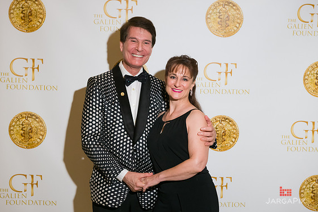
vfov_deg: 20.0
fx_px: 601
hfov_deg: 29.6
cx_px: 157
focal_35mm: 68
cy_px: 107
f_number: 5
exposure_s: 1/125
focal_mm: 60
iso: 1600
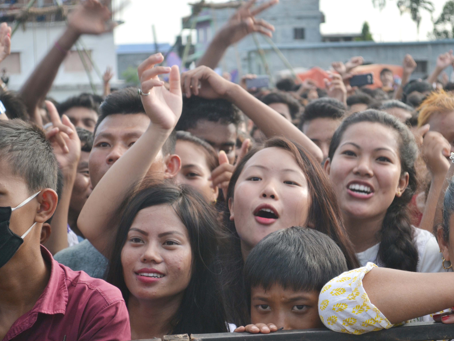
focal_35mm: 90
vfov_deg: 16.5
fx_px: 1174
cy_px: 171
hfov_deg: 21.9
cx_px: 255
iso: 160
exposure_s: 1/125
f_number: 5.6
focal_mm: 55
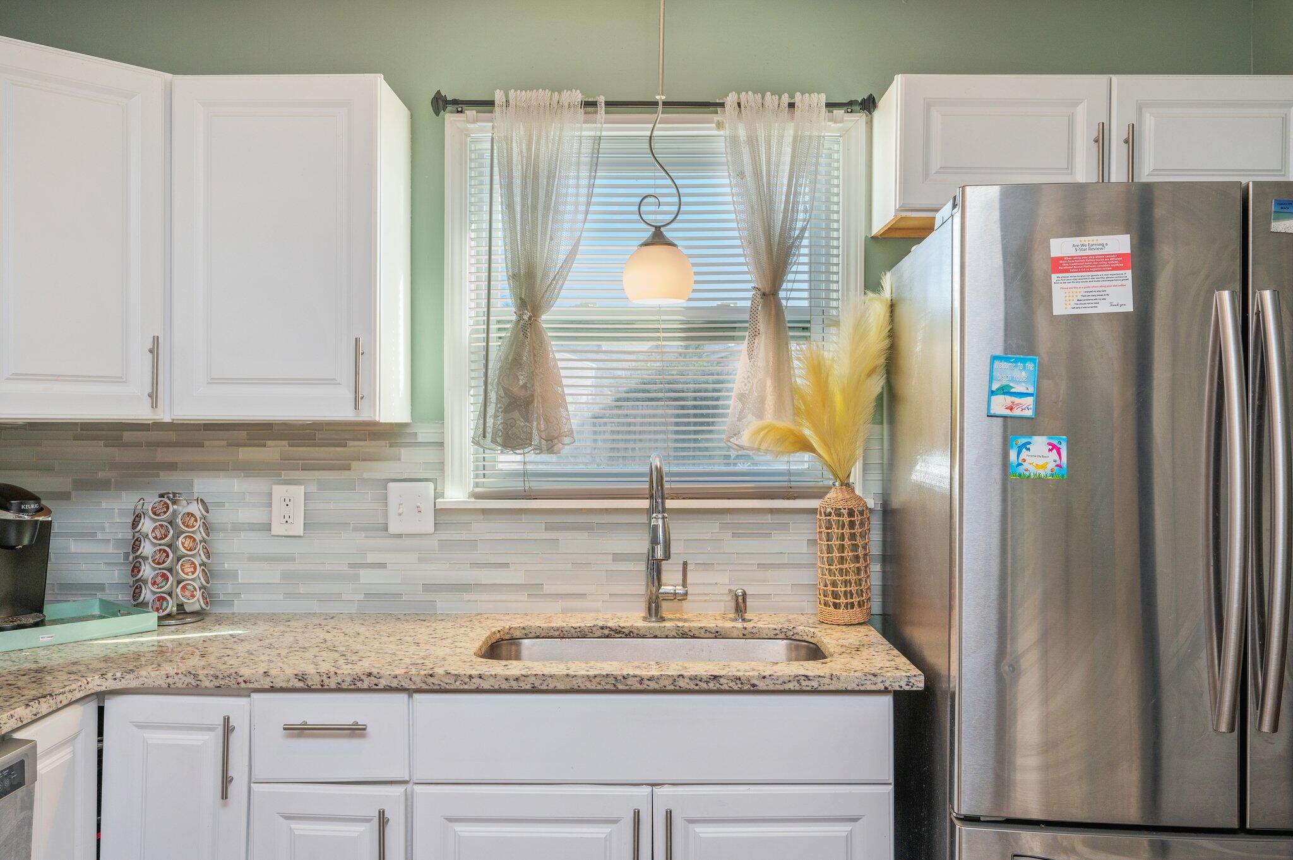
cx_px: 646
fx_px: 1005
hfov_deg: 65.5
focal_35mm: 28
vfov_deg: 46.3
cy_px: 430
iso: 320
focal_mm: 28
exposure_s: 1/30
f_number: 8
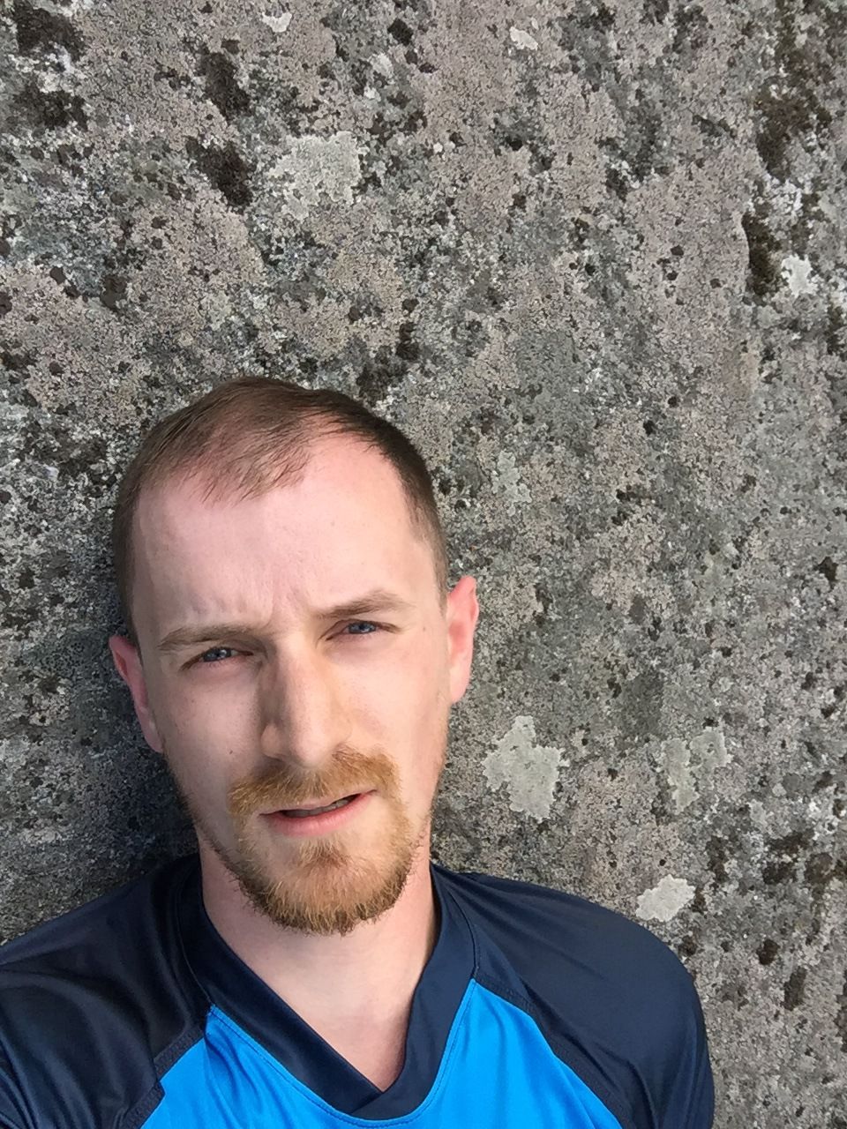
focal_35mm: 31
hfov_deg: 45.4
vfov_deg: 58.4
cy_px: 564
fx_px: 1011
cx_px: 424
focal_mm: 2.65
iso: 32
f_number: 2.2
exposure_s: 1/511
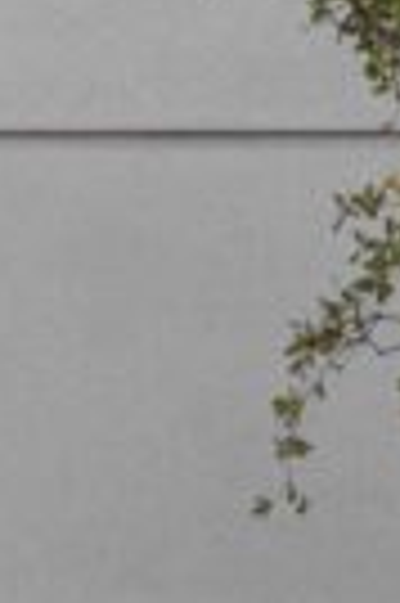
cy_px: 1773
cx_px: -101
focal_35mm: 451
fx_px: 7536
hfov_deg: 3.0
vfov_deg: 4.4
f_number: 5
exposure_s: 1/160
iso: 4000
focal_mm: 59
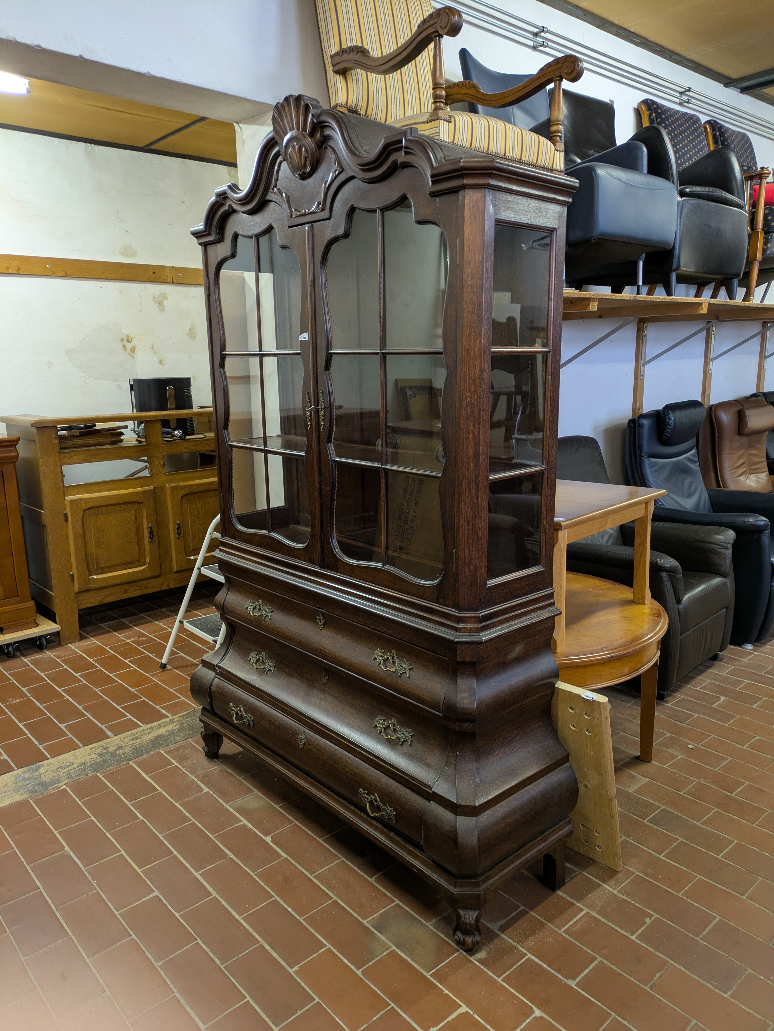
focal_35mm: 25
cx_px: 387
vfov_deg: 69.4
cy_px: 516
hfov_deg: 54.9
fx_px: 745
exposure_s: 1/33.3
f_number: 1.89
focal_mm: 5.43
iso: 267
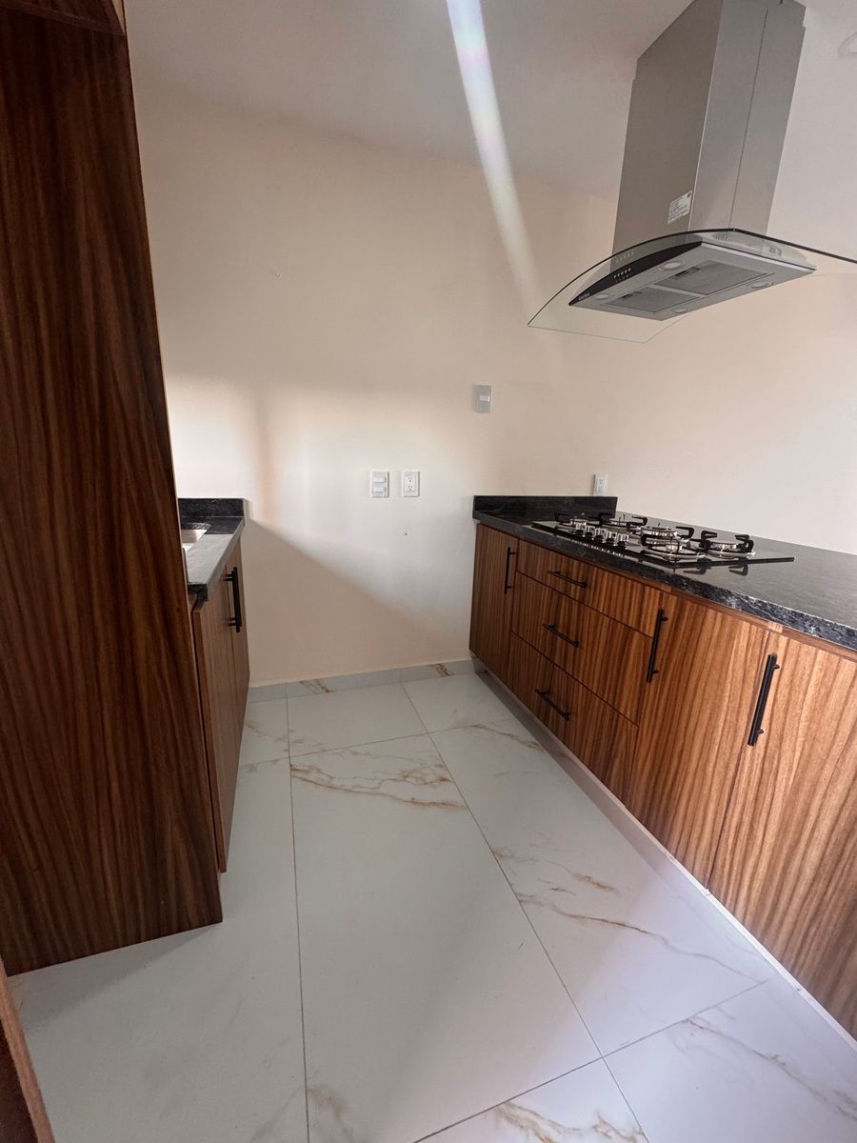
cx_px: 428
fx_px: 462
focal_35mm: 14
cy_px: 572
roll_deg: -2.0
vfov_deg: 102.1
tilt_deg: -14.5
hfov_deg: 85.7
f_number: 2.2
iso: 200
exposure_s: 1/99
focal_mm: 2.22
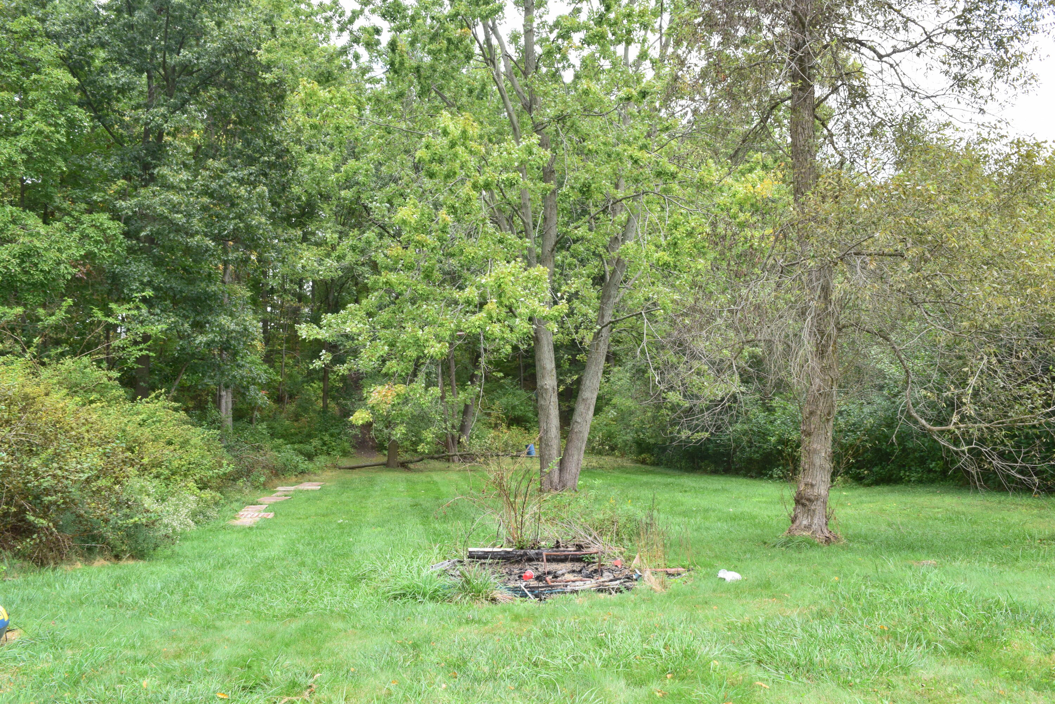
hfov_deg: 67.4
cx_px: 528
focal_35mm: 27
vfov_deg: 47.9
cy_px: 352
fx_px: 791
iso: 400
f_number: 9
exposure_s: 1/160
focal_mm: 18
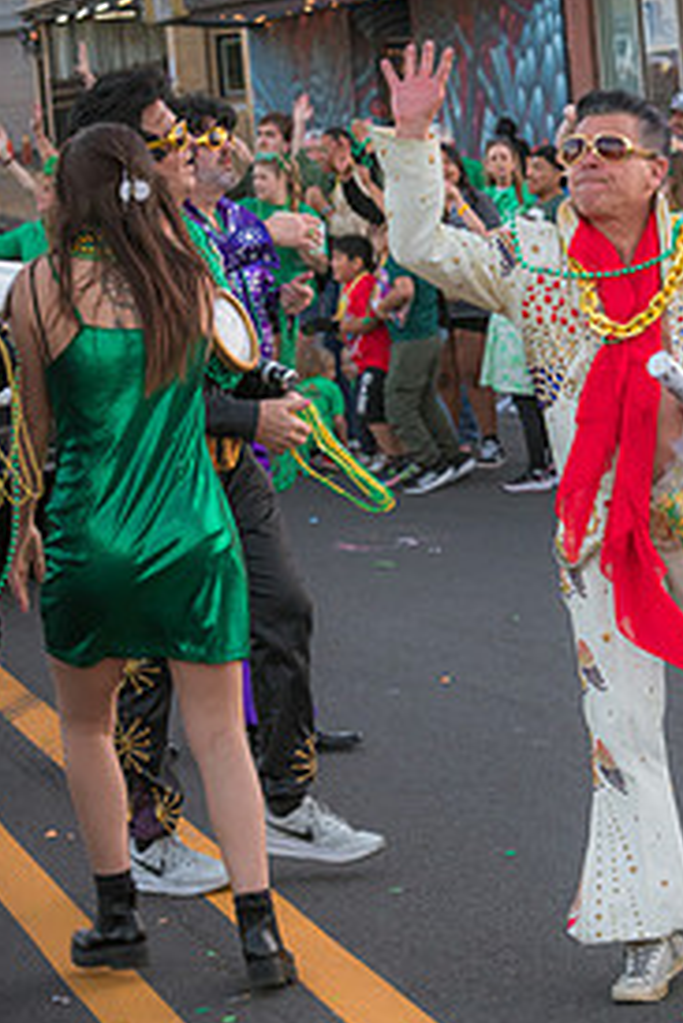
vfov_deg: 13.6
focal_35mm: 151
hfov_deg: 9.1
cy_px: 526
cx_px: 541
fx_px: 4291
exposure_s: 1/160
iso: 2500
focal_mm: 92
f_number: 10
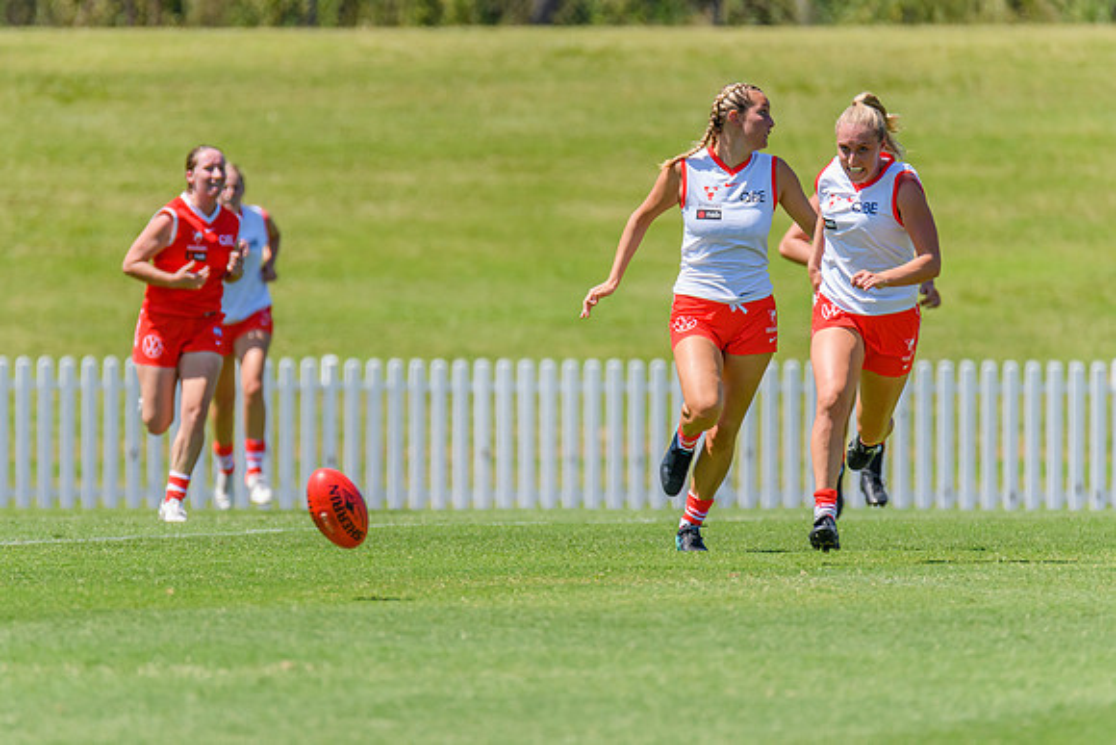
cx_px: 521
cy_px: 323
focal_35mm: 771
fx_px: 23892
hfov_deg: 2.7
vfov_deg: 1.8
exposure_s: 1/2000
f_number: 7.1
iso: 800
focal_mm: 600
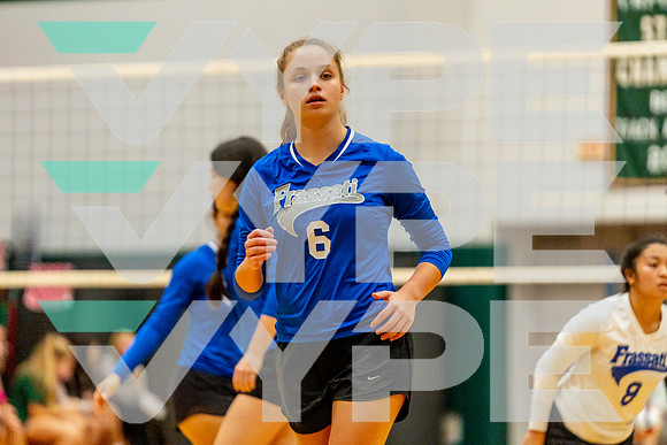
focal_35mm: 200
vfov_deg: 6.9
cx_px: 334
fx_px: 3706
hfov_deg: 10.3
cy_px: 222
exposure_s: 1/2500
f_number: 2.8
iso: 2500
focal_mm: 200
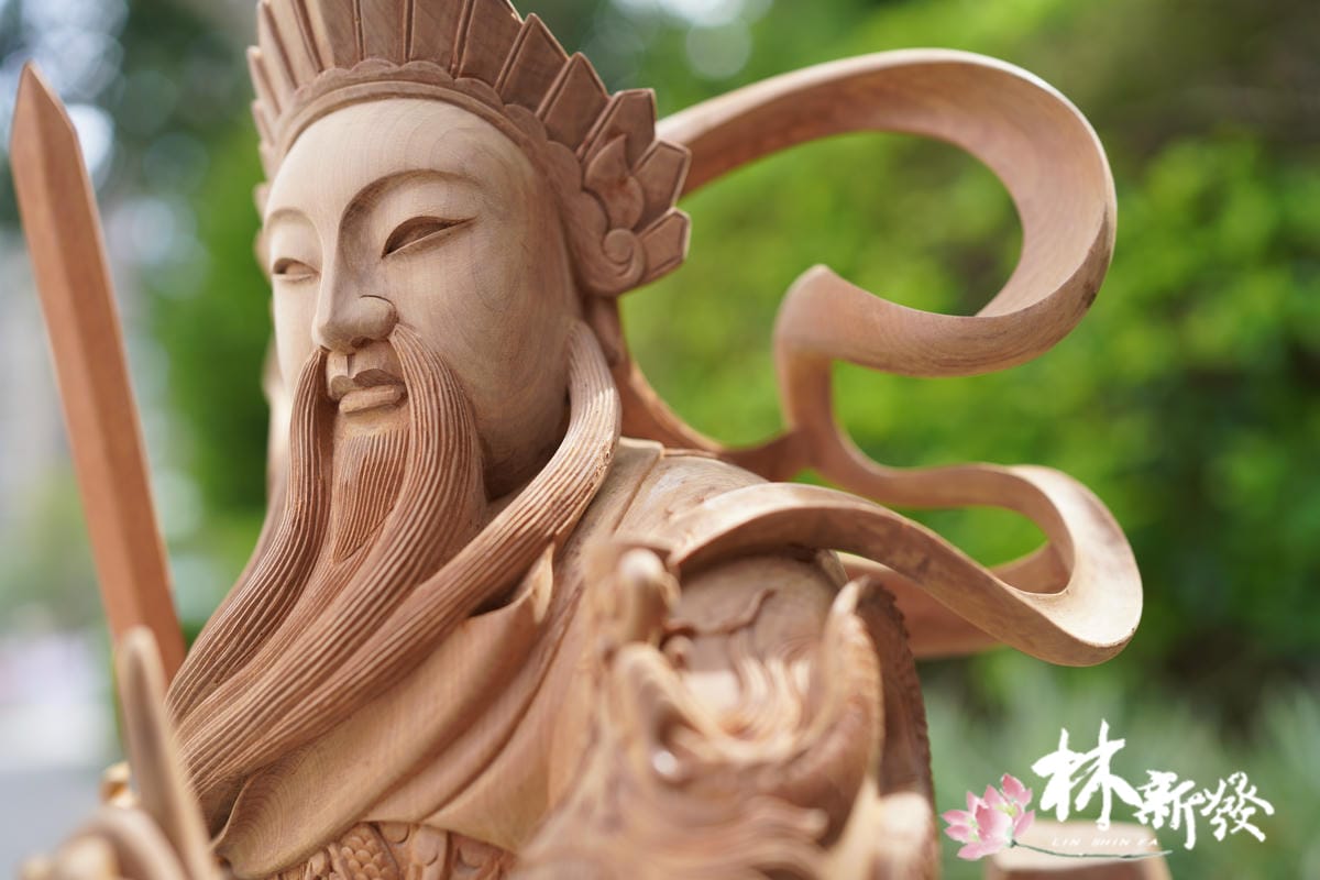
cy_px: 440
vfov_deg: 37.9
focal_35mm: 35
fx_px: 1283
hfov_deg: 54.4
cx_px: 660
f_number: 3.2
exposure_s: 1/200
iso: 100
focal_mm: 35
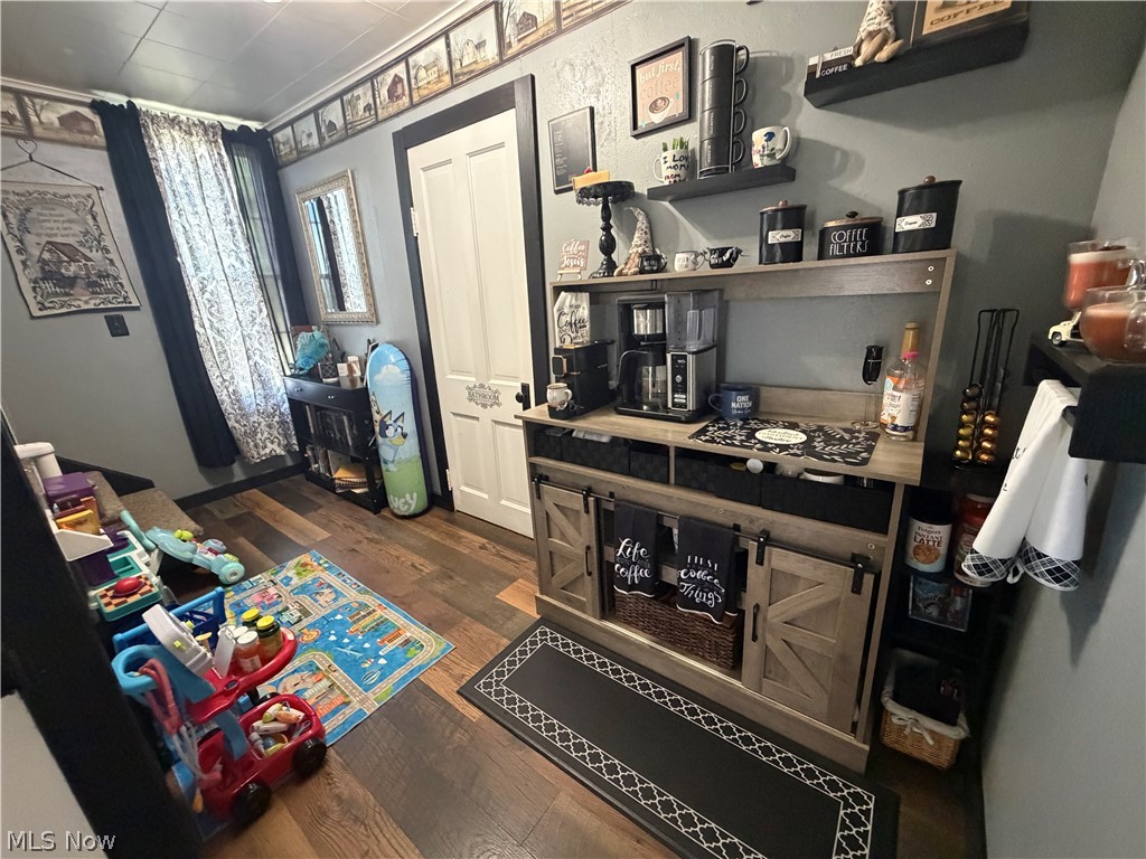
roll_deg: +3.1
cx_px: 573
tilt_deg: -17.2
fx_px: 463
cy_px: 430
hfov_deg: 102.1
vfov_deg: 85.7
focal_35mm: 14
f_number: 2.2
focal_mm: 2.22
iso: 1000
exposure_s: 1/60
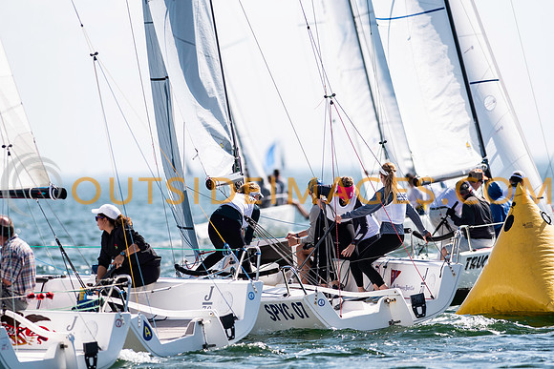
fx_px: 6926
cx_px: 277
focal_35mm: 450
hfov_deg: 4.6
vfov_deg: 3.1
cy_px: 184
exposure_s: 1/3200
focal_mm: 300
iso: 200
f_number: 5
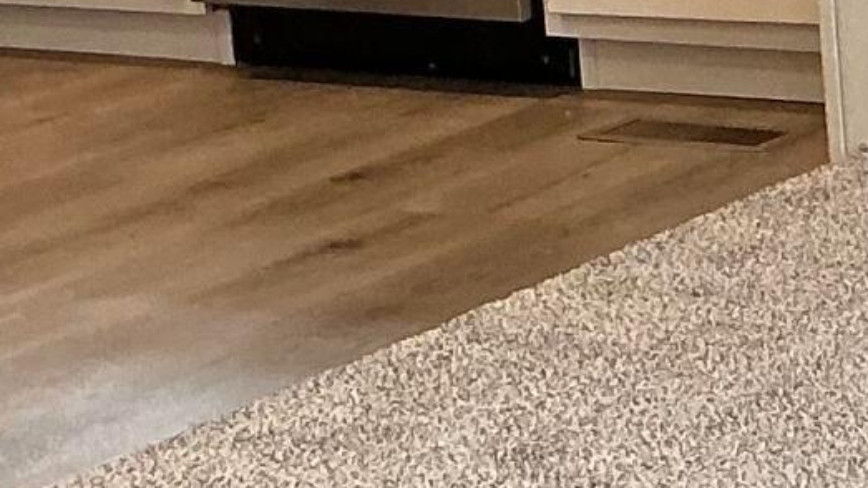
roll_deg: +5.0
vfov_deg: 6.8
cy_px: -388
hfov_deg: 12.2
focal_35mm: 175
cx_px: 777
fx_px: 4027
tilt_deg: -3.9
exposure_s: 1/60
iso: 80
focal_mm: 3
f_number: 1.8
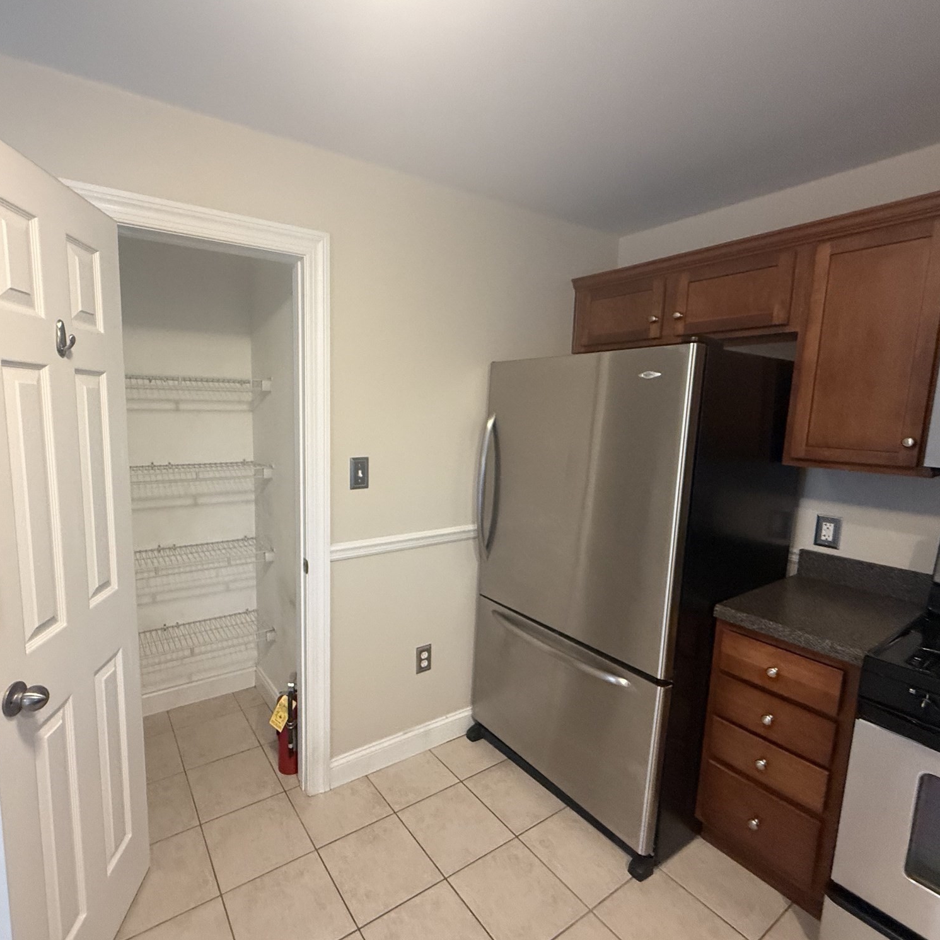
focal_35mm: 17
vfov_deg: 84.0
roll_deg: -2.1
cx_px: 405
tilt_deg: -8.7
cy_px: 476
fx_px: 522
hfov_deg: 83.5
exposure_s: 1/60
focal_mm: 2.22
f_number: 2.2
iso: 500
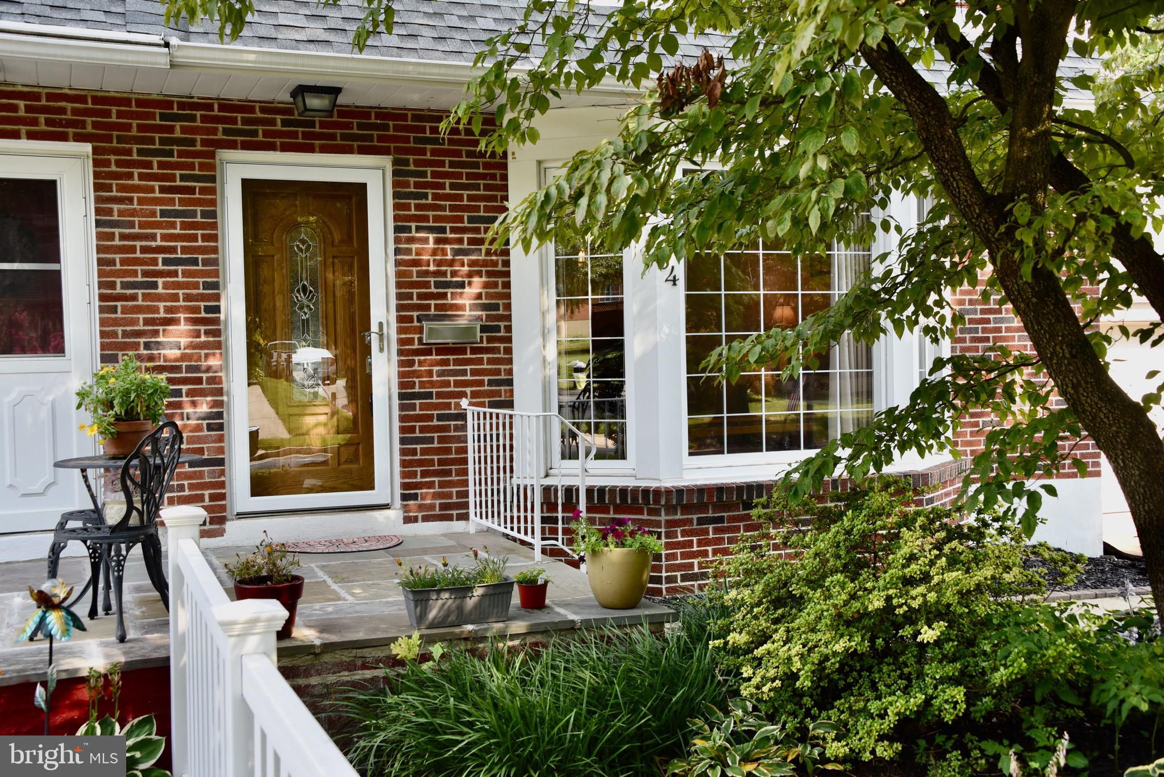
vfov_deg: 33.4
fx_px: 1294
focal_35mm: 40
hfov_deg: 48.4
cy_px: 388
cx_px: 582
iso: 400
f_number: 7.1
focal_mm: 40
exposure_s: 1/200
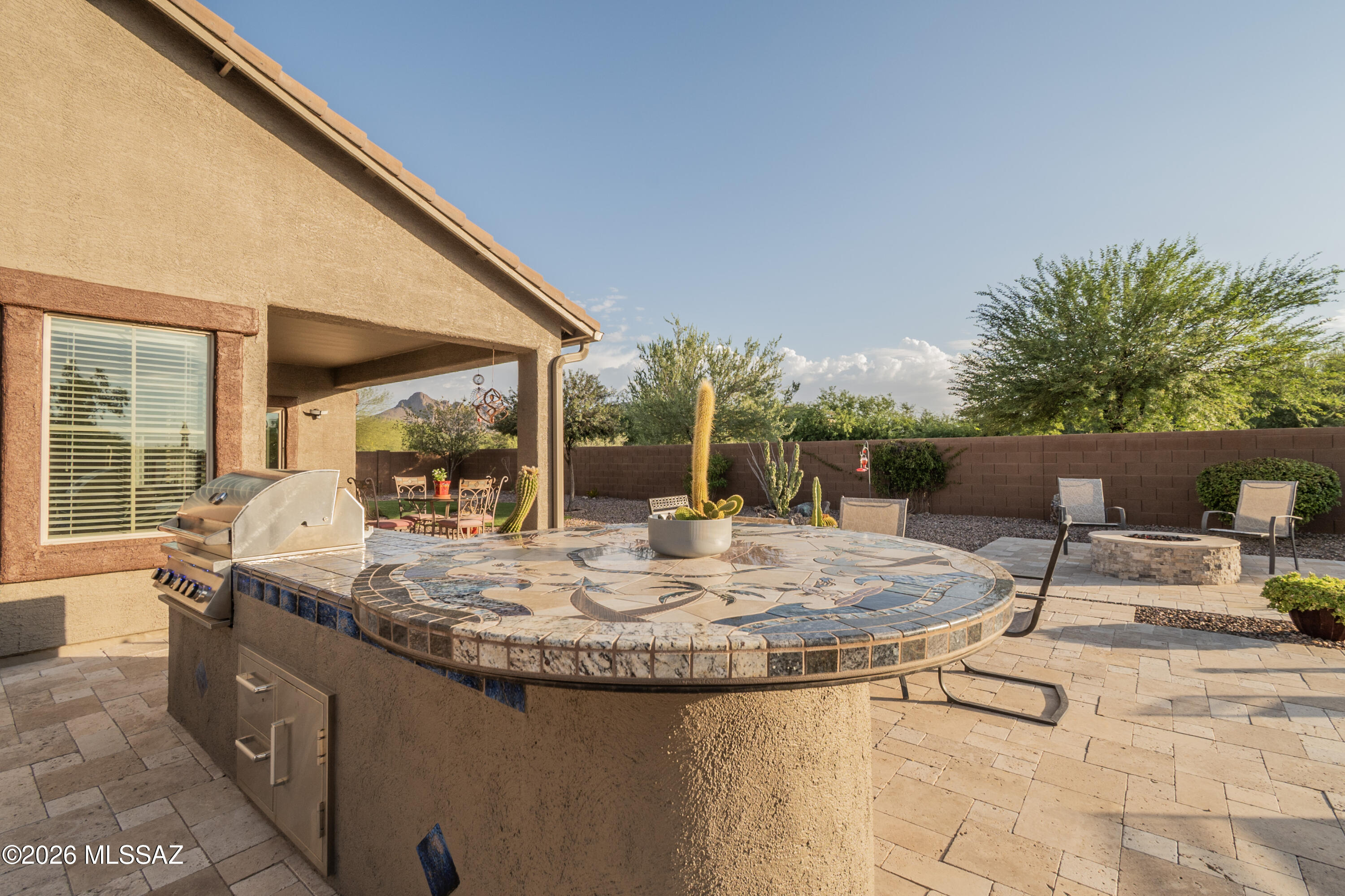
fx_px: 560
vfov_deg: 77.3
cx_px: 672
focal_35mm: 15
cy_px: 448
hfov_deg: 100.4
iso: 200
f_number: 11
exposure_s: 1/125
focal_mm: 10
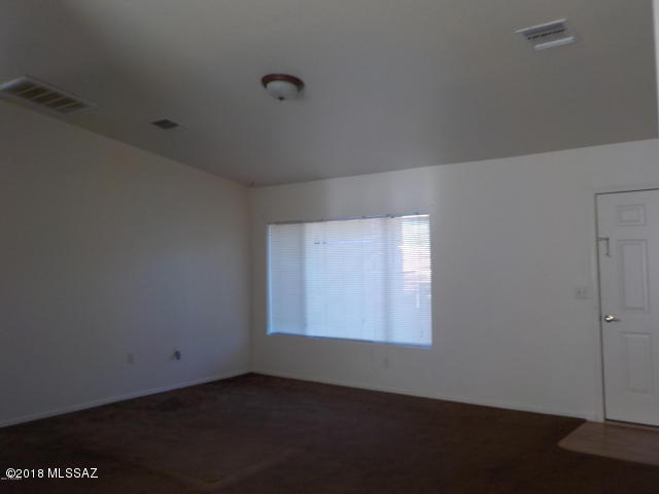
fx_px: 571
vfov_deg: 46.8
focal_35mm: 30
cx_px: 330
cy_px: 247
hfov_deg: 60.0
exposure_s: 1/30
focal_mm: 4.1
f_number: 3.3
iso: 140
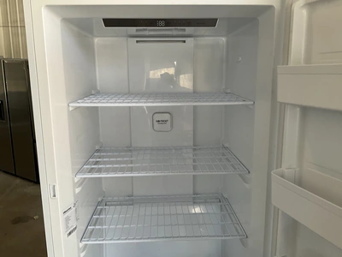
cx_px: 171
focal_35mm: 29
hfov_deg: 61.7
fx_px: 287
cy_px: 128
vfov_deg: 48.2
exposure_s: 1/122
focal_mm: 3
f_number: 1.8
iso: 50
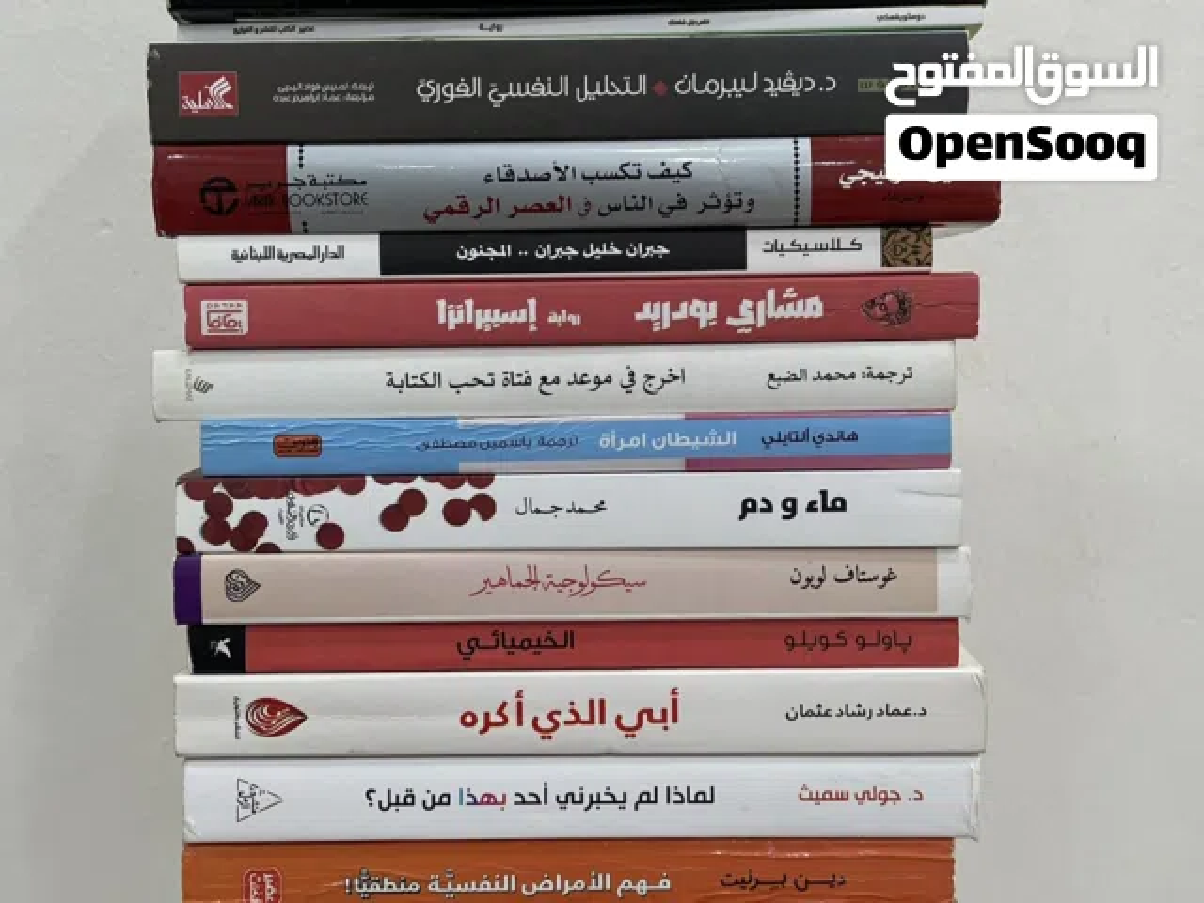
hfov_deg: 69.4
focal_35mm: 25
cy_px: 452
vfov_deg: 54.9
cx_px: 602
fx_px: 870
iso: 100
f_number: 1.6
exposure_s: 1/100
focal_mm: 5.1
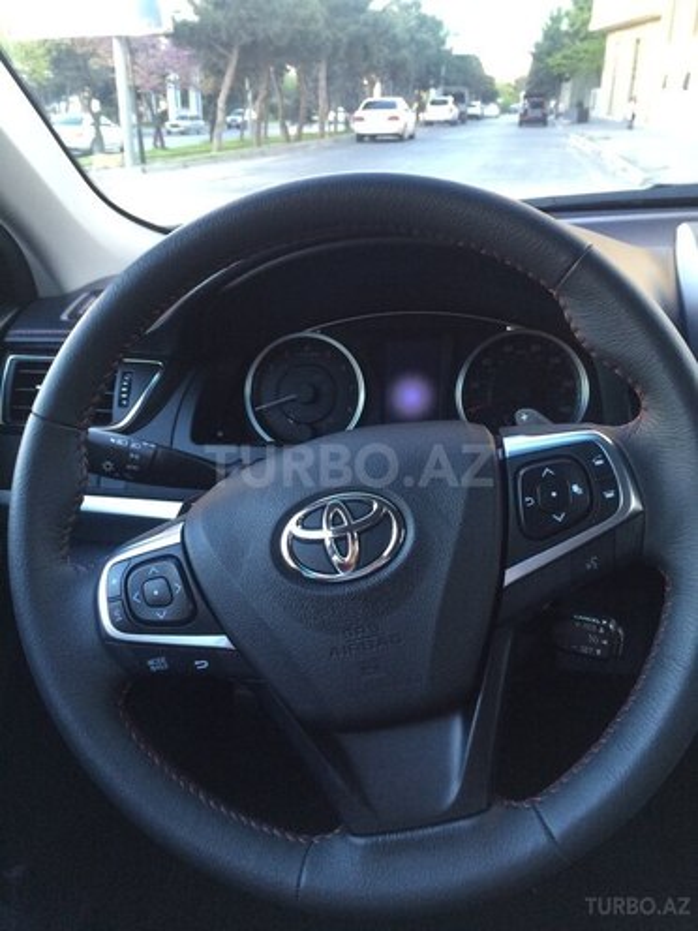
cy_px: 466
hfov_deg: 48.2
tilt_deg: -27.4
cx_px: 349
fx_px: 780
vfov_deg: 61.7
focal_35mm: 29
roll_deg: +0.4
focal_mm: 4.15
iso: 80
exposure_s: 1/33
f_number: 2.2
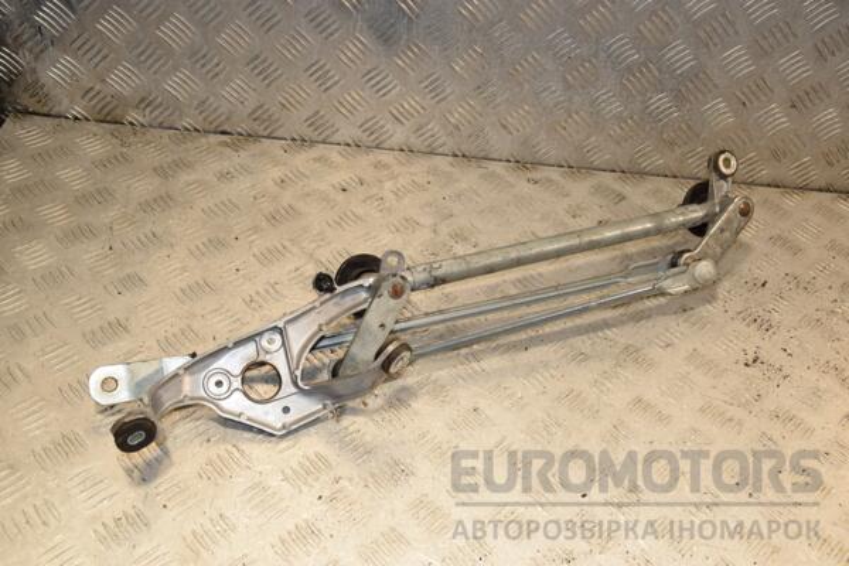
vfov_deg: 35.5
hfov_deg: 51.3
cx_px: 424
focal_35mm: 38
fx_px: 884
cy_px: 283
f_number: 8
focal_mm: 25
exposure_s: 1/200
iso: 800
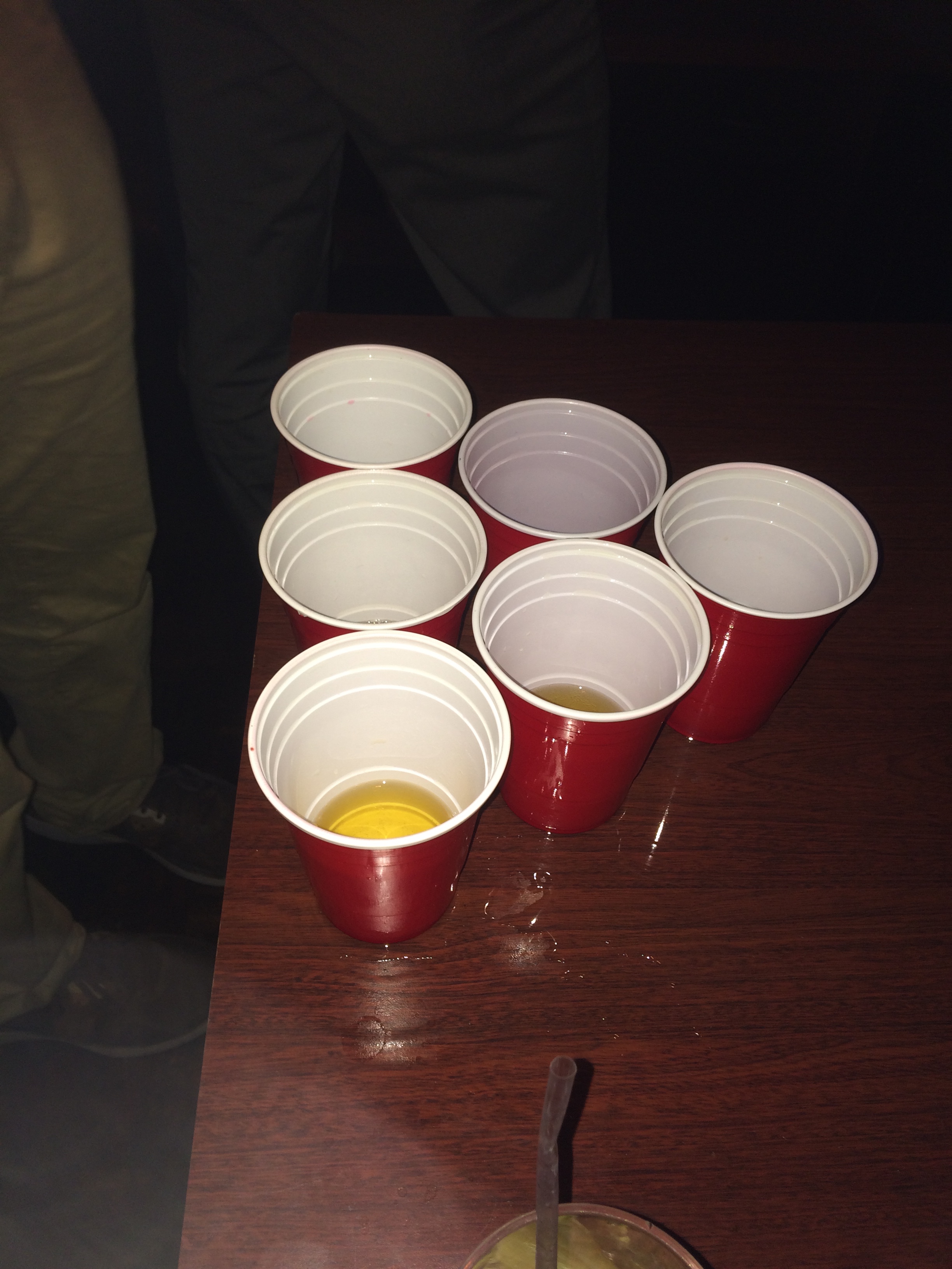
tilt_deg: -52.0
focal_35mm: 29
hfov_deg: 48.2
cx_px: 476
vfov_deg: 61.7
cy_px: 634
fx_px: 1063
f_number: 2.2
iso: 40
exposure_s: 1/24
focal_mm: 4.15
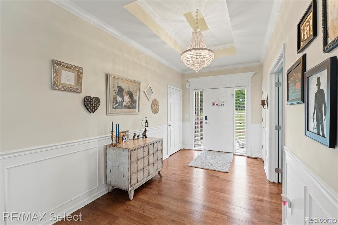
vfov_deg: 73.7
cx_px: 169
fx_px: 150
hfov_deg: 96.8
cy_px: 112
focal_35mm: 16
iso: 6400
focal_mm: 16
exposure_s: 1/30
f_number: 6.3
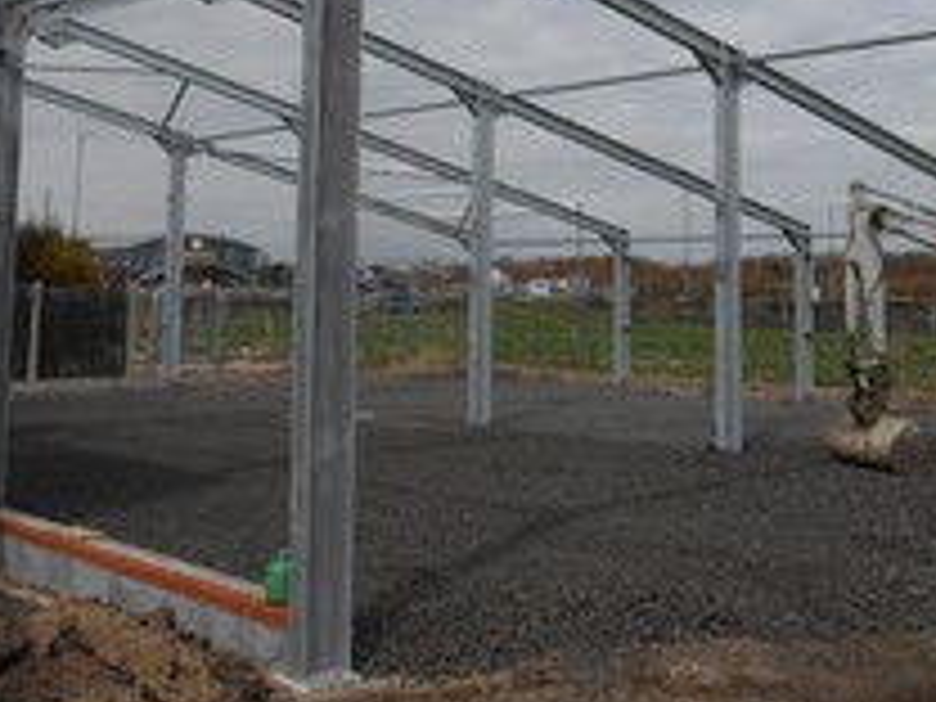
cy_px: 140
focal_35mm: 50
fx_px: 1352
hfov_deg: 37.9
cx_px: 594
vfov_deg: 28.5
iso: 80
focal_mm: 4.6
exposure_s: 1/1500
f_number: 3.5
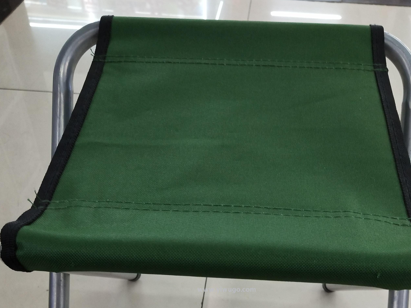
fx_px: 570
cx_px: 227
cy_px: 289
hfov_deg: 39.6
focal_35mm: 48
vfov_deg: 28.8
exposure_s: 1/50
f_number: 1.8
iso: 159
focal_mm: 3.95
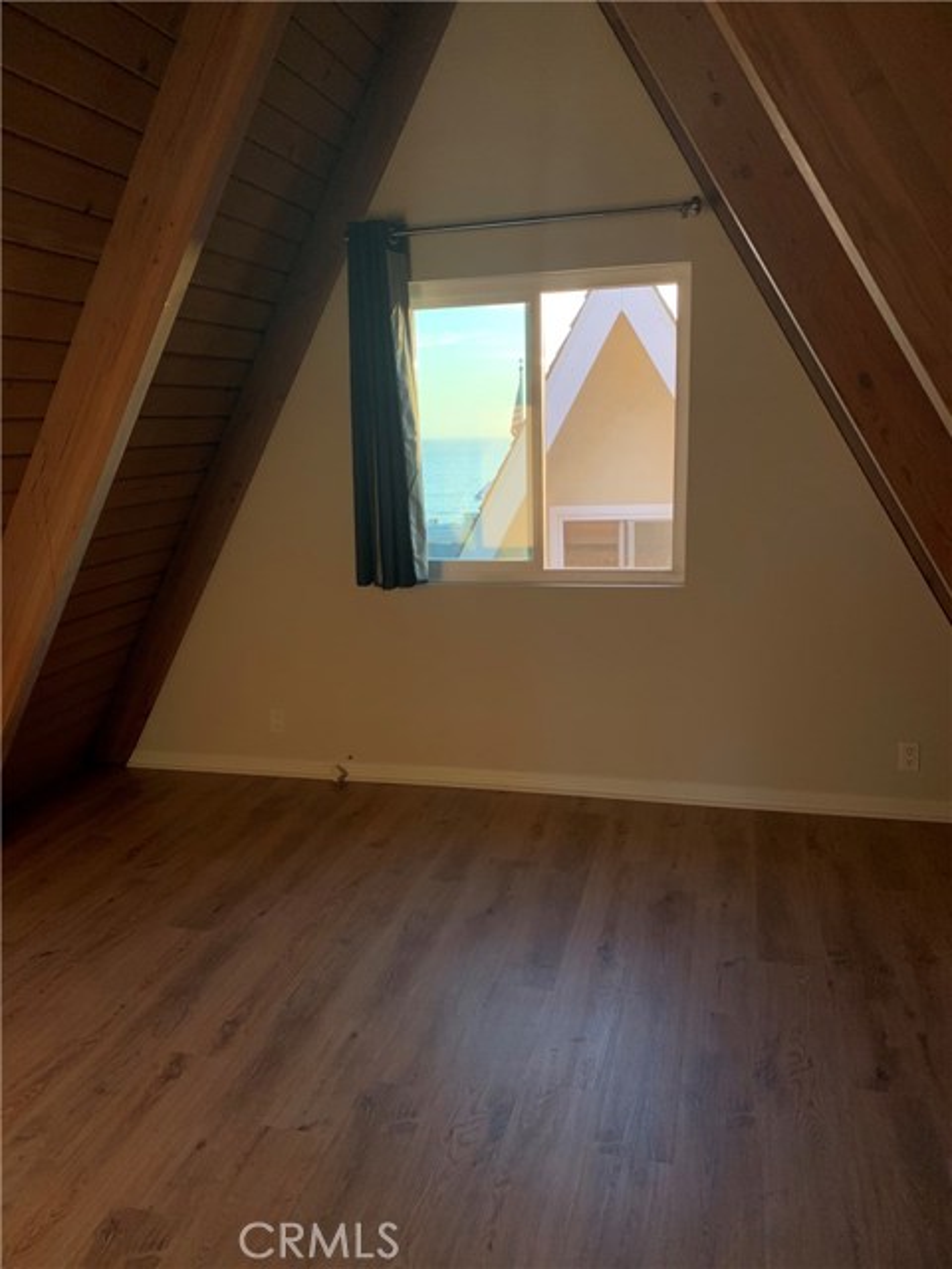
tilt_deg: -11.4
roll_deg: +2.0
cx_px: 476
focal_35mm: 26
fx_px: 953
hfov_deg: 53.1
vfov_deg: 67.3
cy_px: 634
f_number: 1.8
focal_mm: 4.25
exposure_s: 1/121
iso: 50
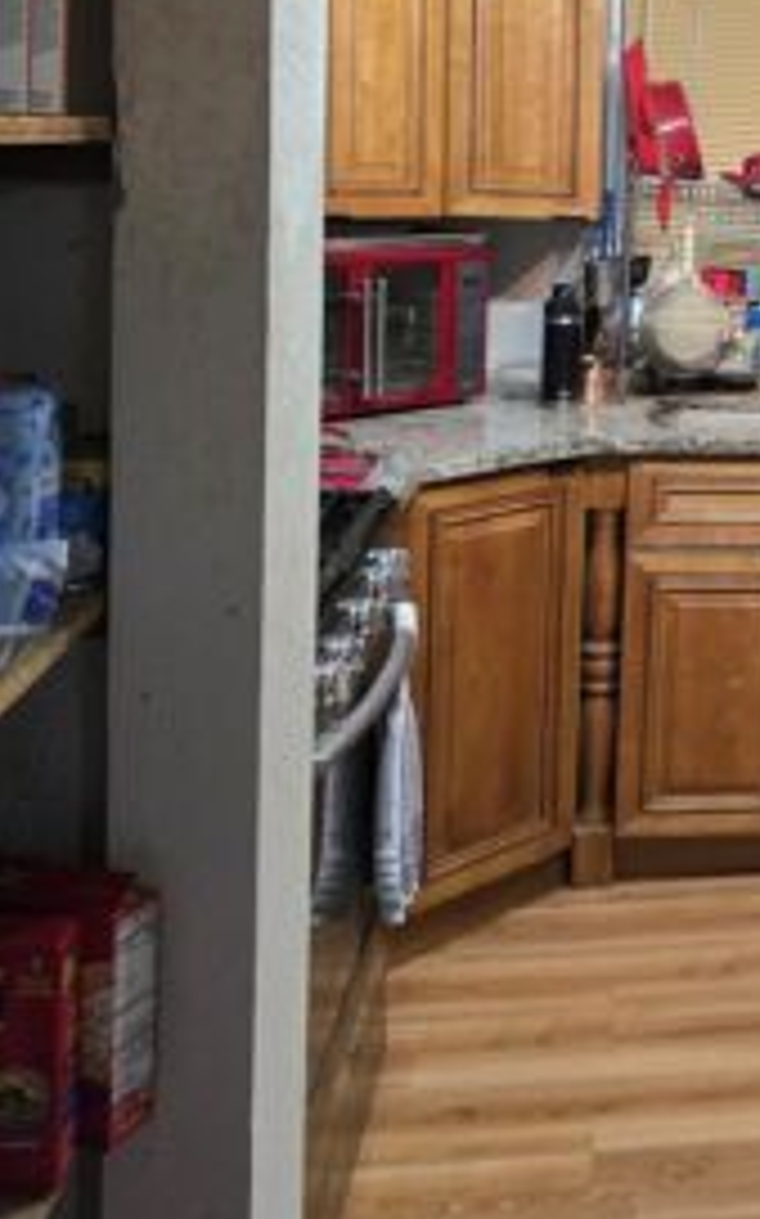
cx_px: 895
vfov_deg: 40.4
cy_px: 272
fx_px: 1593
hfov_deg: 24.5
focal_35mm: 48
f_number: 1.7
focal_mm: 6.3
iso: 500
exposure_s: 1/120
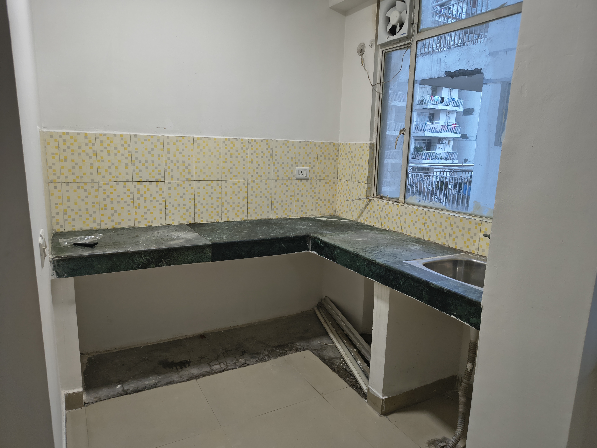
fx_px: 414
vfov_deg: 56.8
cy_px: 224
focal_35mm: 24
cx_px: 298
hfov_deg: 71.6
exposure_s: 1/100
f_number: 1.8
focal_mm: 5.56
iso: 805
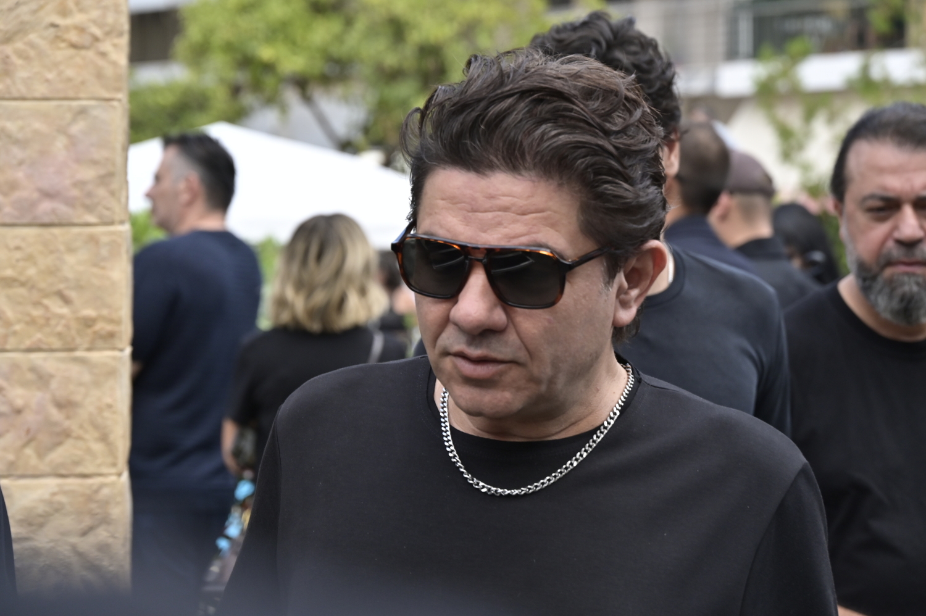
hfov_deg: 17.8
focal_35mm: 115
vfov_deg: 11.9
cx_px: 463
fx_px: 2956
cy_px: 308
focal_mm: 115
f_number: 8
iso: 1000
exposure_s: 1/640
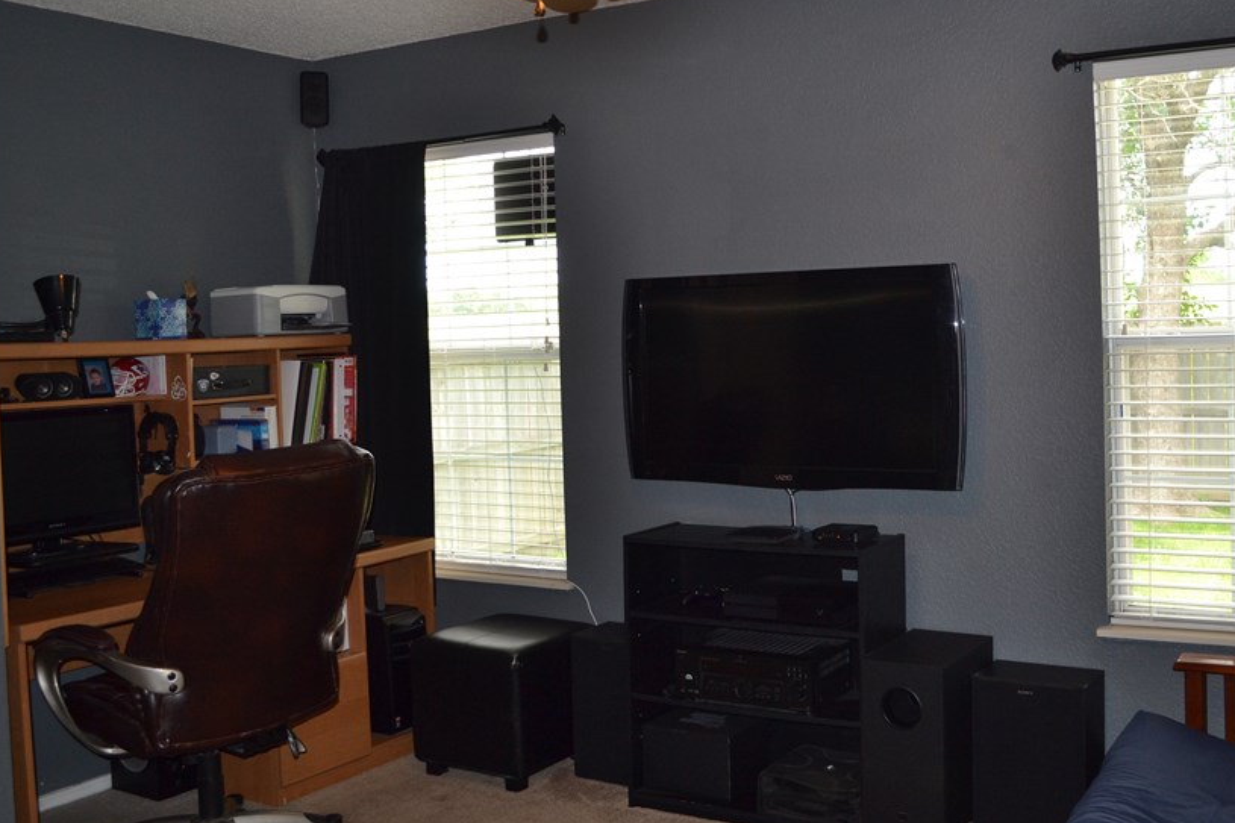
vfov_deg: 36.8
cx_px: 712
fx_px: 1235
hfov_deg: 52.9
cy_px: 344
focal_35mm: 36
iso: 320
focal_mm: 18
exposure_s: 1/125
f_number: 4
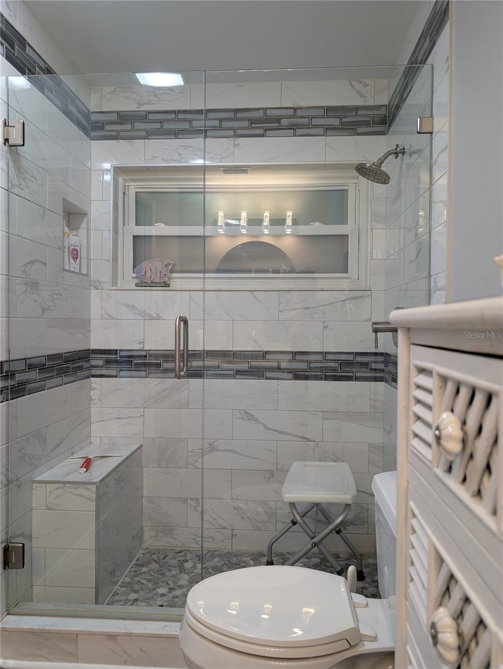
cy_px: 334
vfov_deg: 71.5
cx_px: 252
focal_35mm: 24
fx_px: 464
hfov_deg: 56.9
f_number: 1.68
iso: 68
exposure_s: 1/24
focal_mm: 6.9
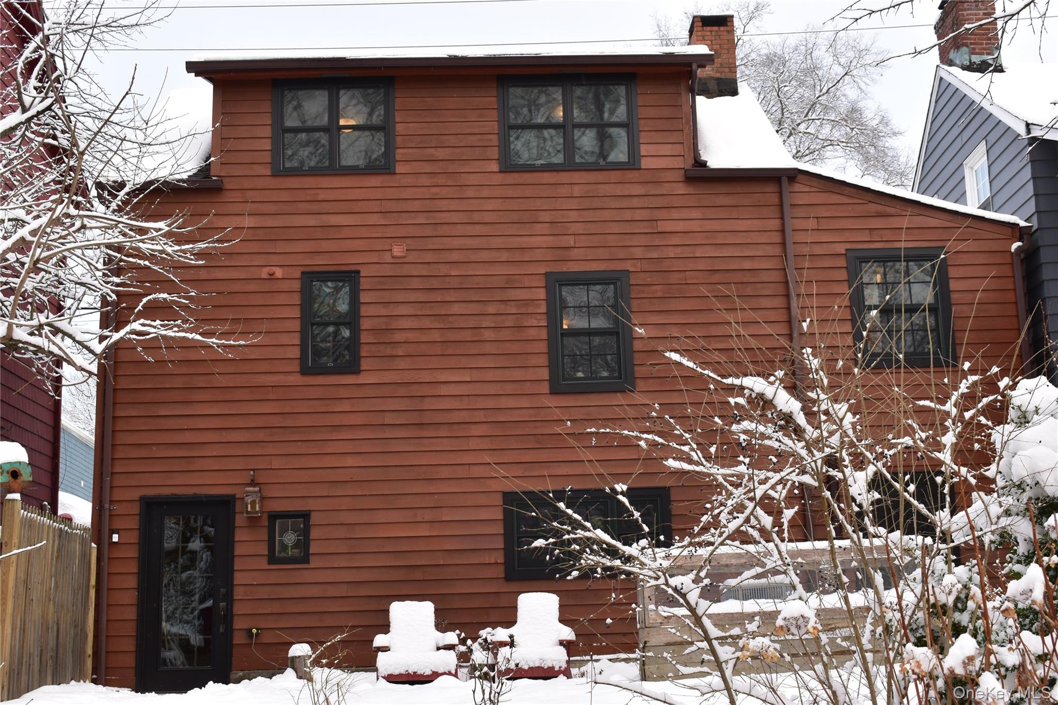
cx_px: 529
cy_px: 352
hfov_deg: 42.3
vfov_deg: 28.9
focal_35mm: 46
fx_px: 1366
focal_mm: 31
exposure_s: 1/125
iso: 400
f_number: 9
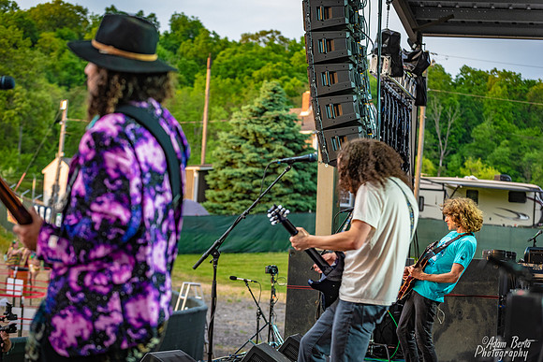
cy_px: 181
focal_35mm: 98
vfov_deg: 14.0
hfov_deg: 20.8
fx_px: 1478
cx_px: 272
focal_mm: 98
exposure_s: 1/250
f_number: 4
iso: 500
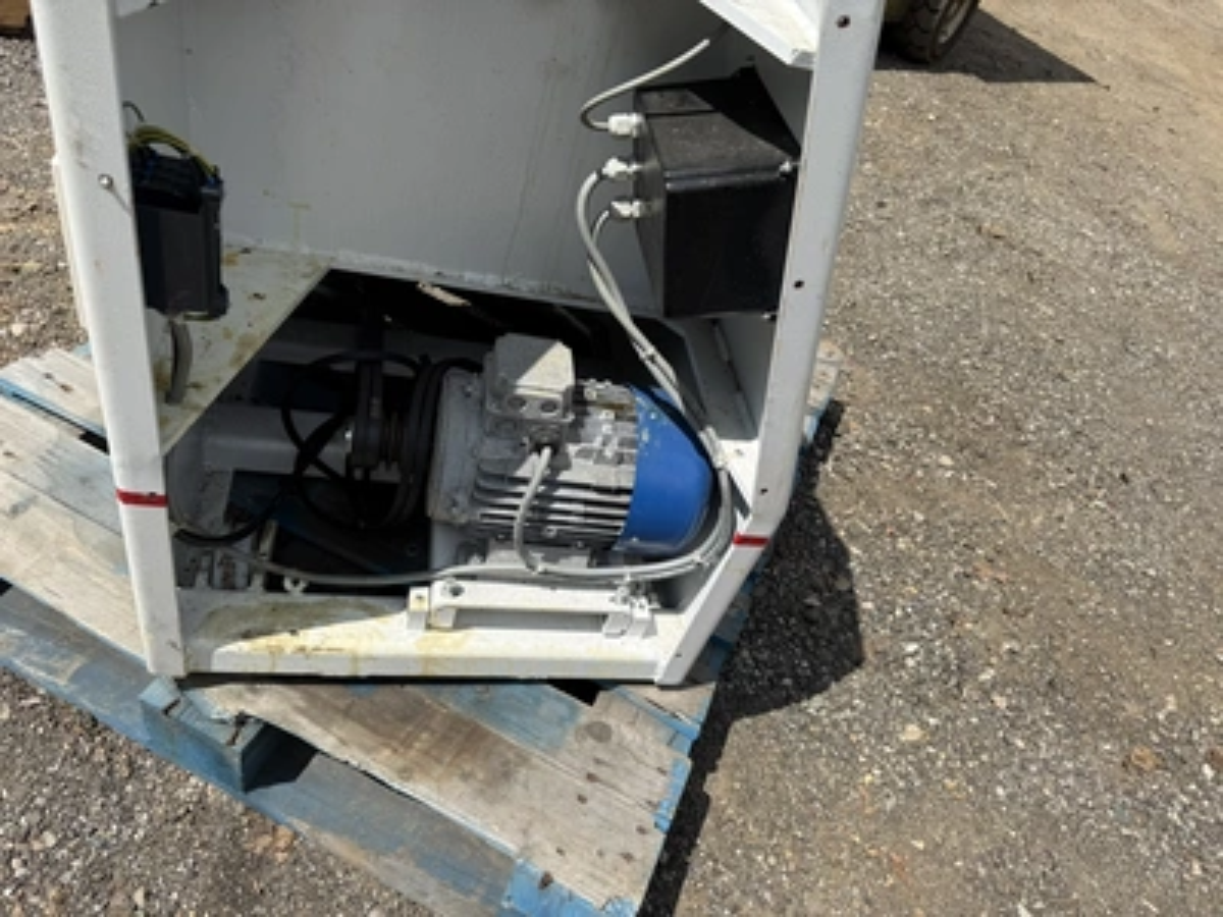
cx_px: 612
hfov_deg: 71.6
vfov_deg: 56.8
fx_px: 848
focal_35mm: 24
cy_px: 458
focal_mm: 6.76
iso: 80
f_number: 1.78
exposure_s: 1/4673
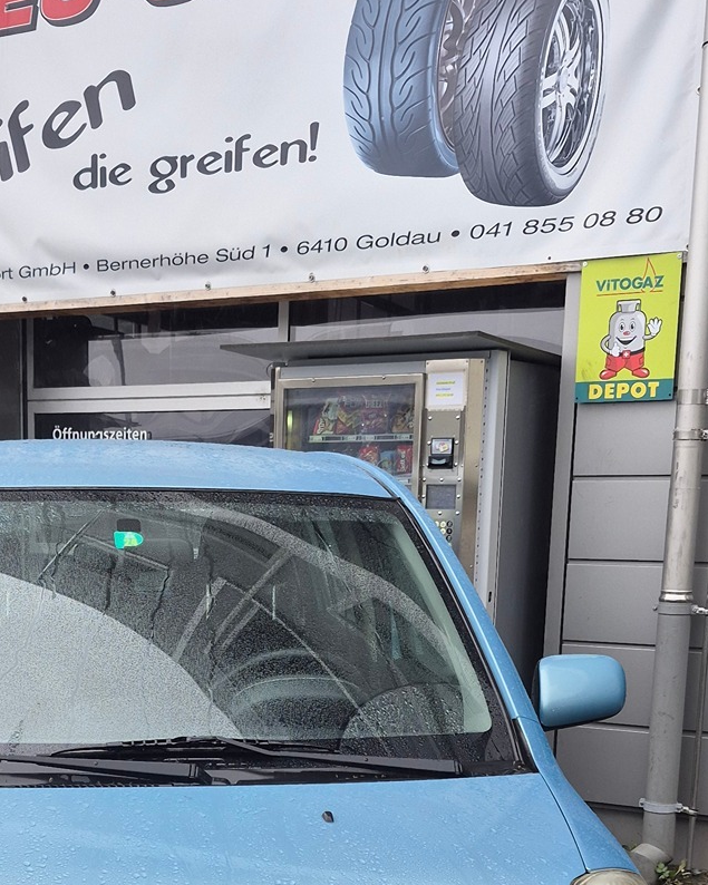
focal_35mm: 57
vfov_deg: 31.3
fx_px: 1493
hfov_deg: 26.4
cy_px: 814
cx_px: 182
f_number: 1.8
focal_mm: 5.4
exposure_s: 1/237
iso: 25
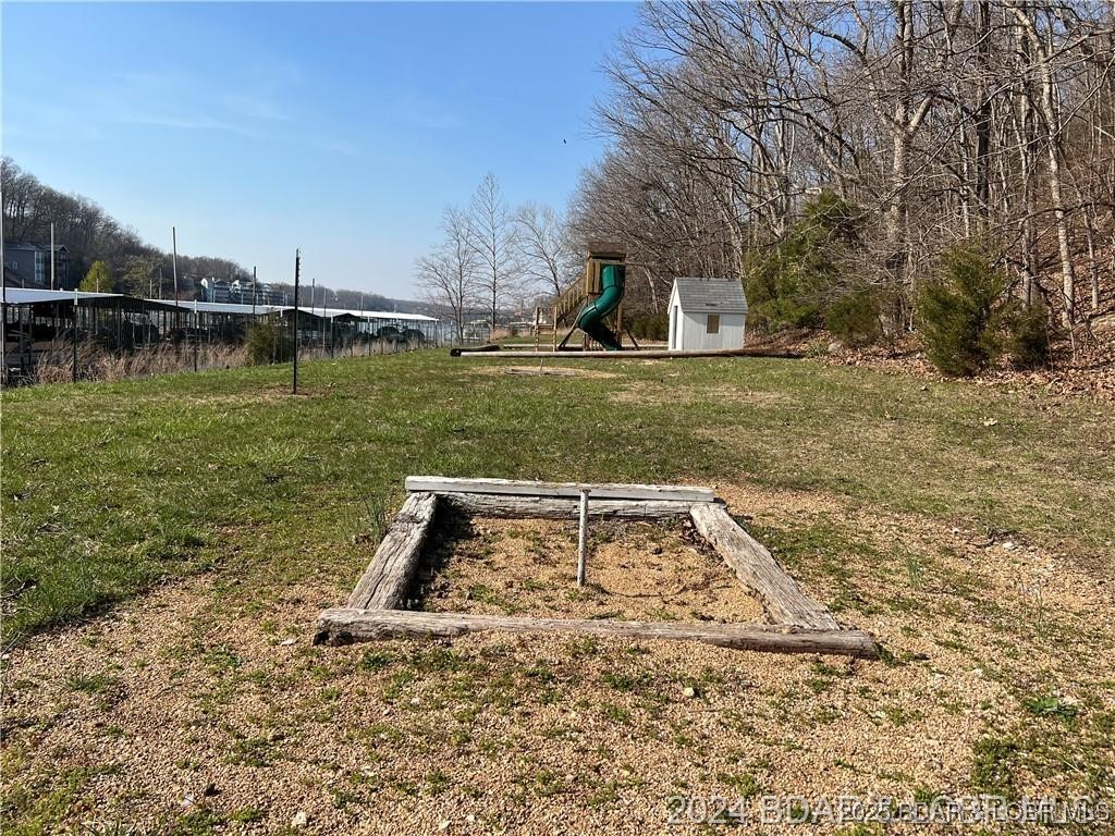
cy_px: 418
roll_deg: -2.7
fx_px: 837
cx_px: 558
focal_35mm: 26
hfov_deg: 67.3
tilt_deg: -6.2
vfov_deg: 53.1
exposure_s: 1/3831
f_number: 1.5
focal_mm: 5.7
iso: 50
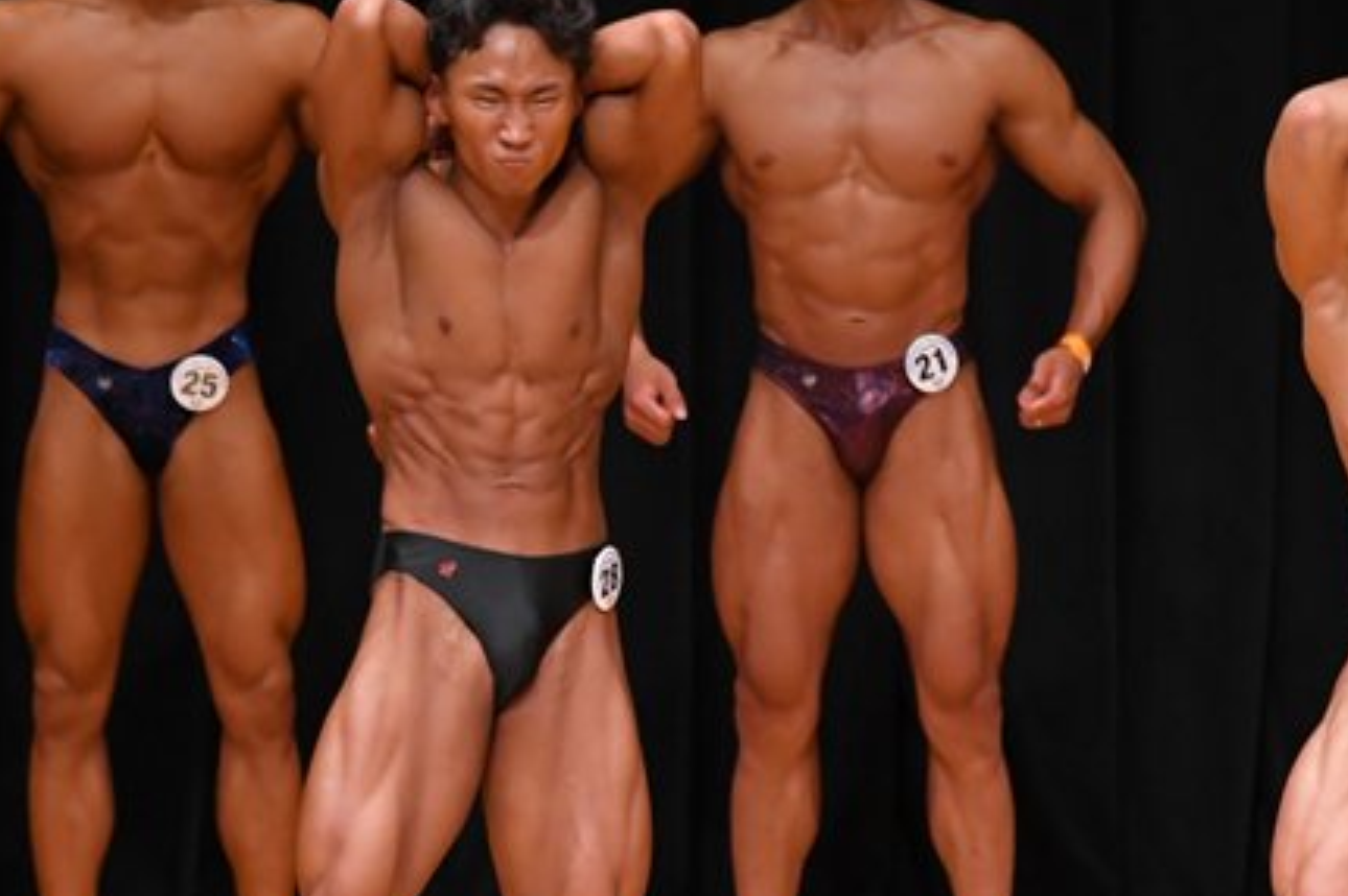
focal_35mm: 541
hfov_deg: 3.8
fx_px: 20241
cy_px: 649
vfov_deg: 2.5
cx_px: 876
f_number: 5.6
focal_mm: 200
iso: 4000
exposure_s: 1/400
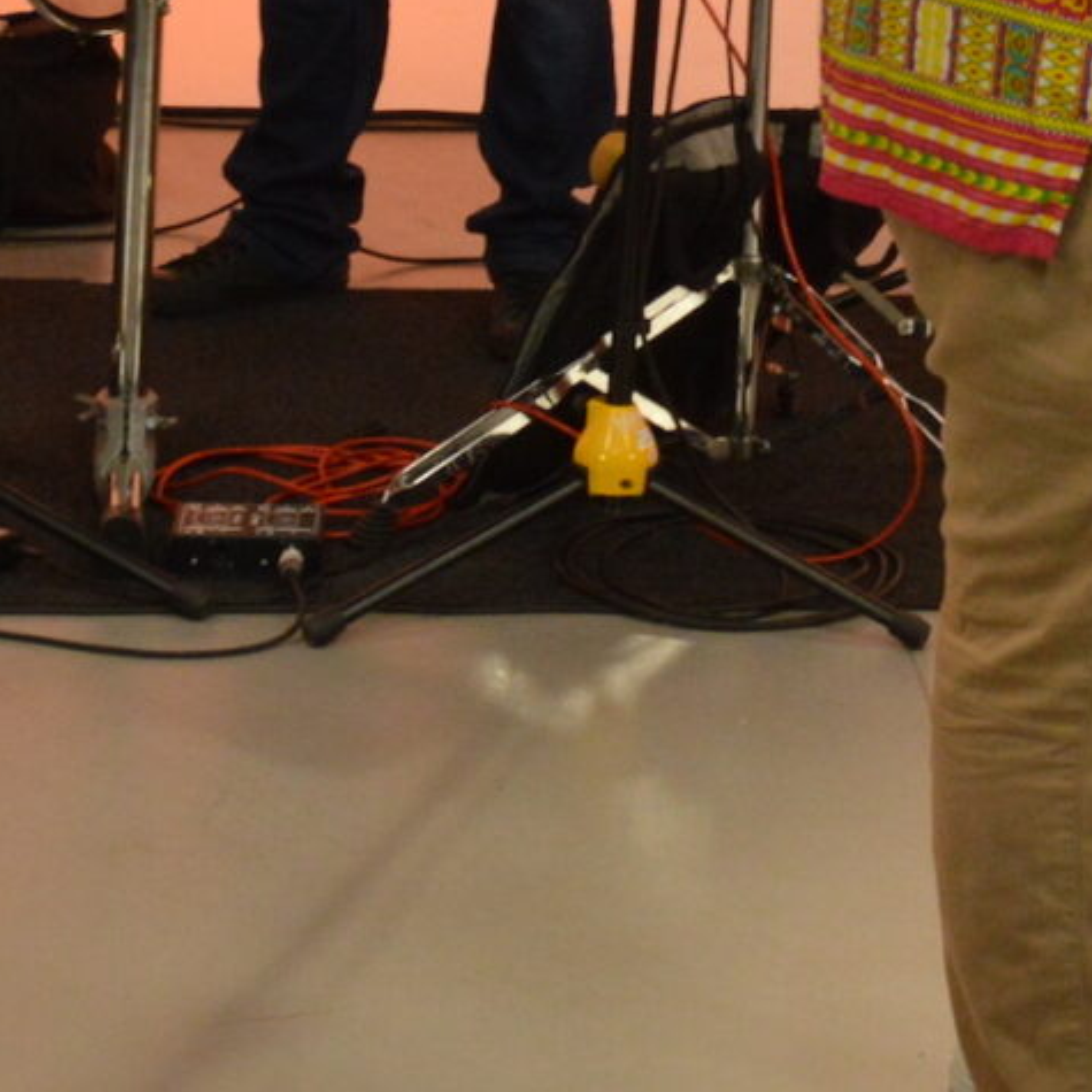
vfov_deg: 11.1
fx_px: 5389
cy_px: -520
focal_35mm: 151
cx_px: 1322
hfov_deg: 11.3
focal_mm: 22
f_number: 6.3
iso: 800
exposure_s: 1/100
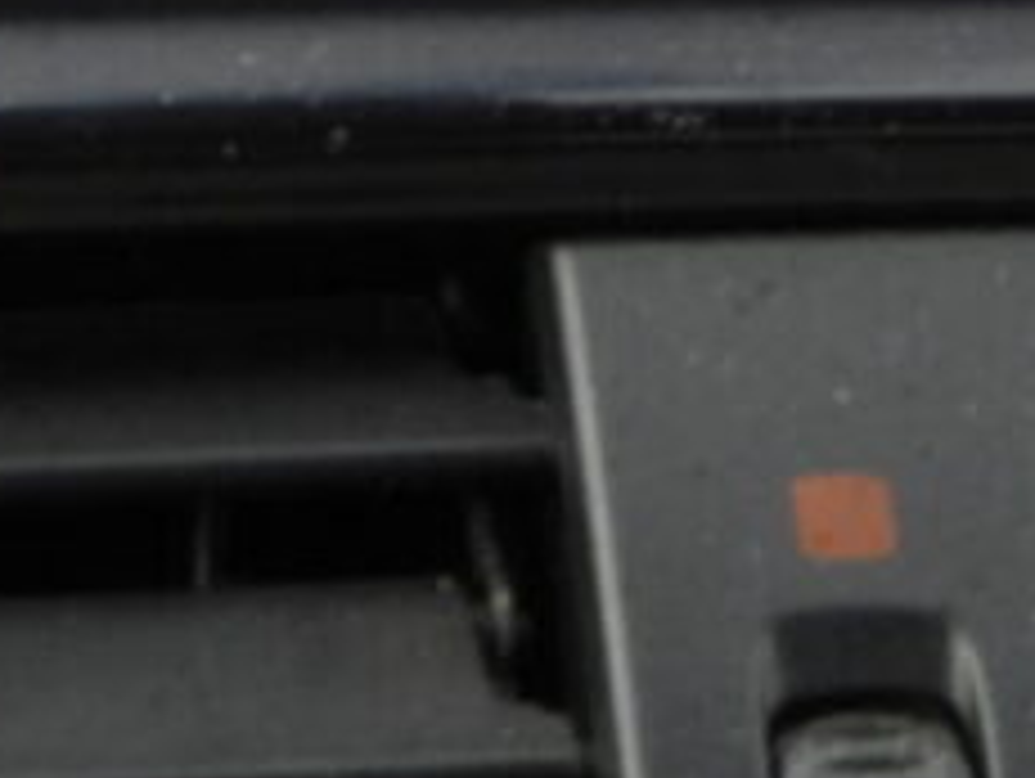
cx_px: 688
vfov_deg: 4.3
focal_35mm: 340
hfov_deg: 5.8
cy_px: -504
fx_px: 10176
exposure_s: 1/30
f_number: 3.5
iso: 125
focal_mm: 9.8
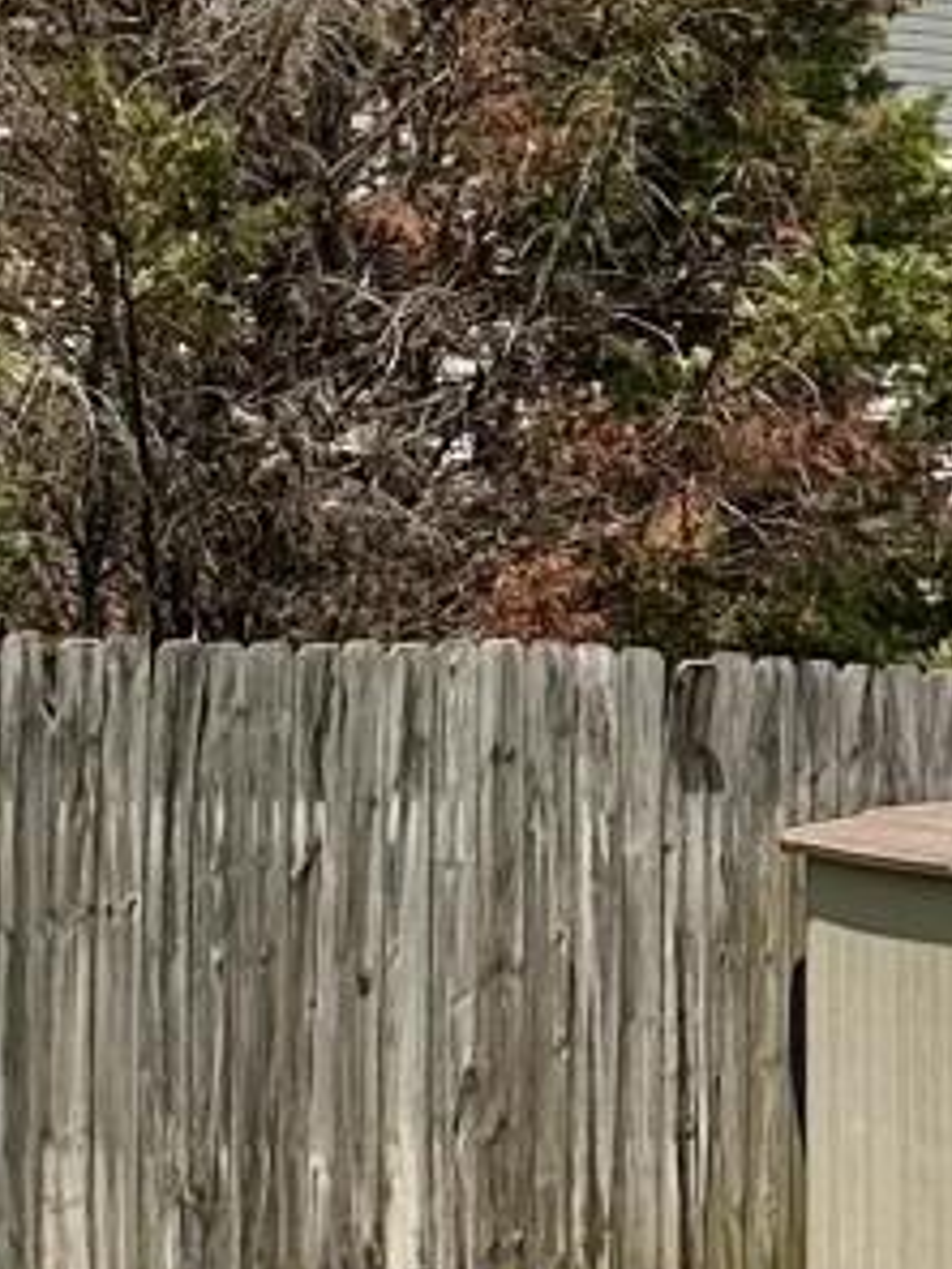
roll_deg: -3.5
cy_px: -776
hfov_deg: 9.1
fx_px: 5940
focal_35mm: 162
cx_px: 193
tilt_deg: +11.5
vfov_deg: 11.6
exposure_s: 1/7576
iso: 80
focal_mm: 6.86
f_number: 1.78
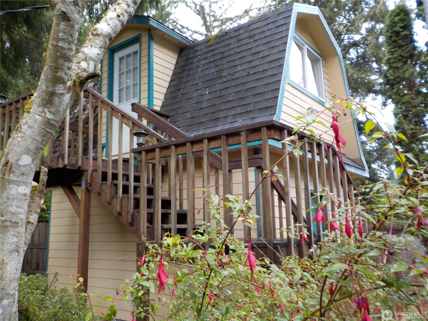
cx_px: 214
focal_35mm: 30
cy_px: 160
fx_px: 371
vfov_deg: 46.8
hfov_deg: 60.0
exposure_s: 1/40
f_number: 3.3
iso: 125
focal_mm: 4.1
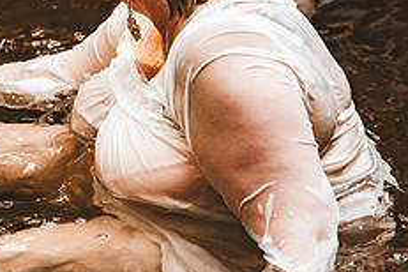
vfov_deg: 6.1
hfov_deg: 9.1
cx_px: 189
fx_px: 2561
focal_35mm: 226
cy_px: 54
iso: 1000
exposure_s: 1/400
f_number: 2.8
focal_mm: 90
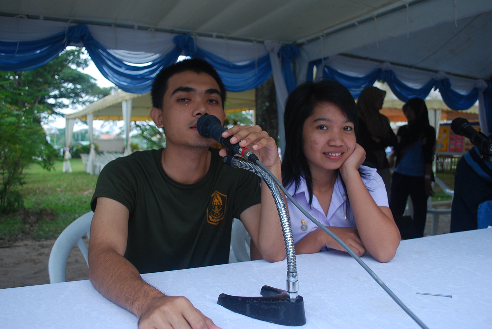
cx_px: 246
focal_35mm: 30
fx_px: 410
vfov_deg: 43.7
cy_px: 164
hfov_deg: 61.9
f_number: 4
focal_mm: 20
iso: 200
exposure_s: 1/15
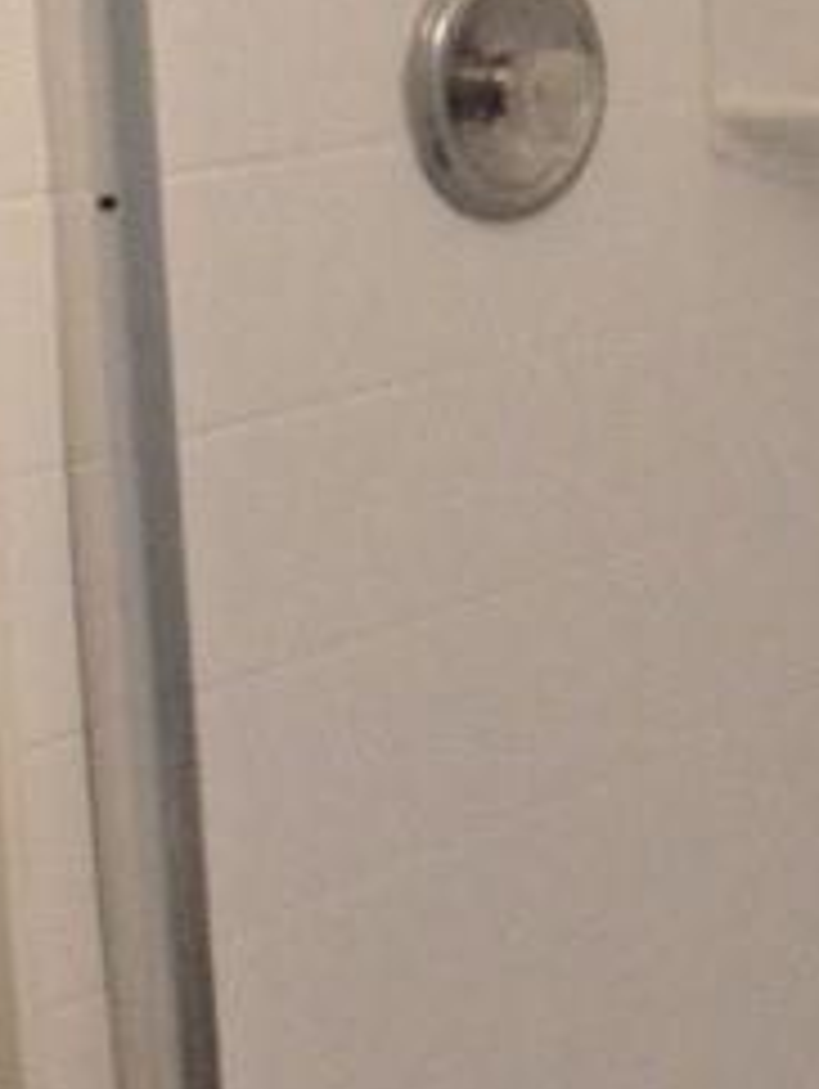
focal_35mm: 93
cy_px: 261
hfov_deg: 14.8
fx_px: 2929
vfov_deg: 20.9
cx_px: 1220
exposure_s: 1/10
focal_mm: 4
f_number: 3.1
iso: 400
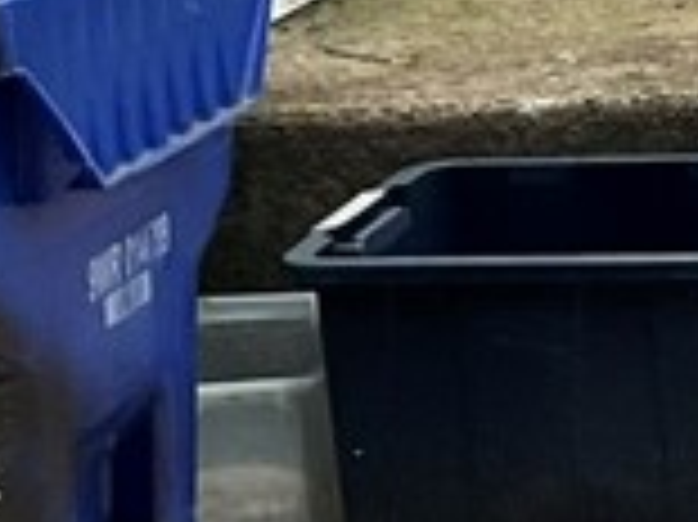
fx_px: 3869
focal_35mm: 192
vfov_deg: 7.3
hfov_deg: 8.3
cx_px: 2274
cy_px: -693
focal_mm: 3
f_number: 1.8
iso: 16
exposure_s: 1/719
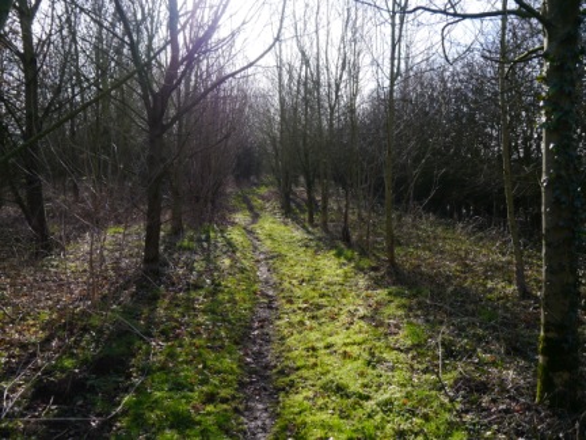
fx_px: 542
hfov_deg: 56.8
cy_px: 220
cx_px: 293
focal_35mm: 32
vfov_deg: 44.2
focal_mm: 16
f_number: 5.6
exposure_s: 1/200
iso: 160
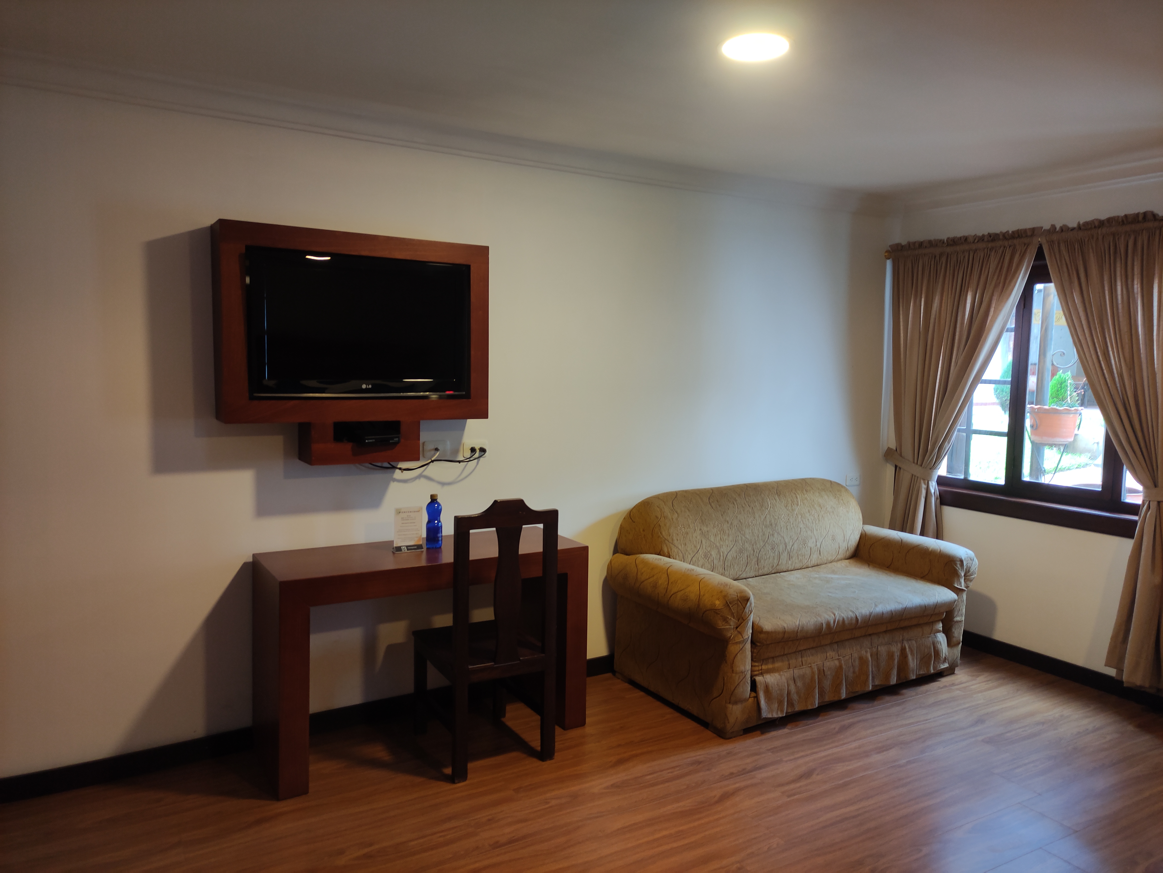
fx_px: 840
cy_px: 436
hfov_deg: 69.4
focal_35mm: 25
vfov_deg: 54.9
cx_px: 582
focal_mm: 5.43
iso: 376
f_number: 1.89
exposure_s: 1/33
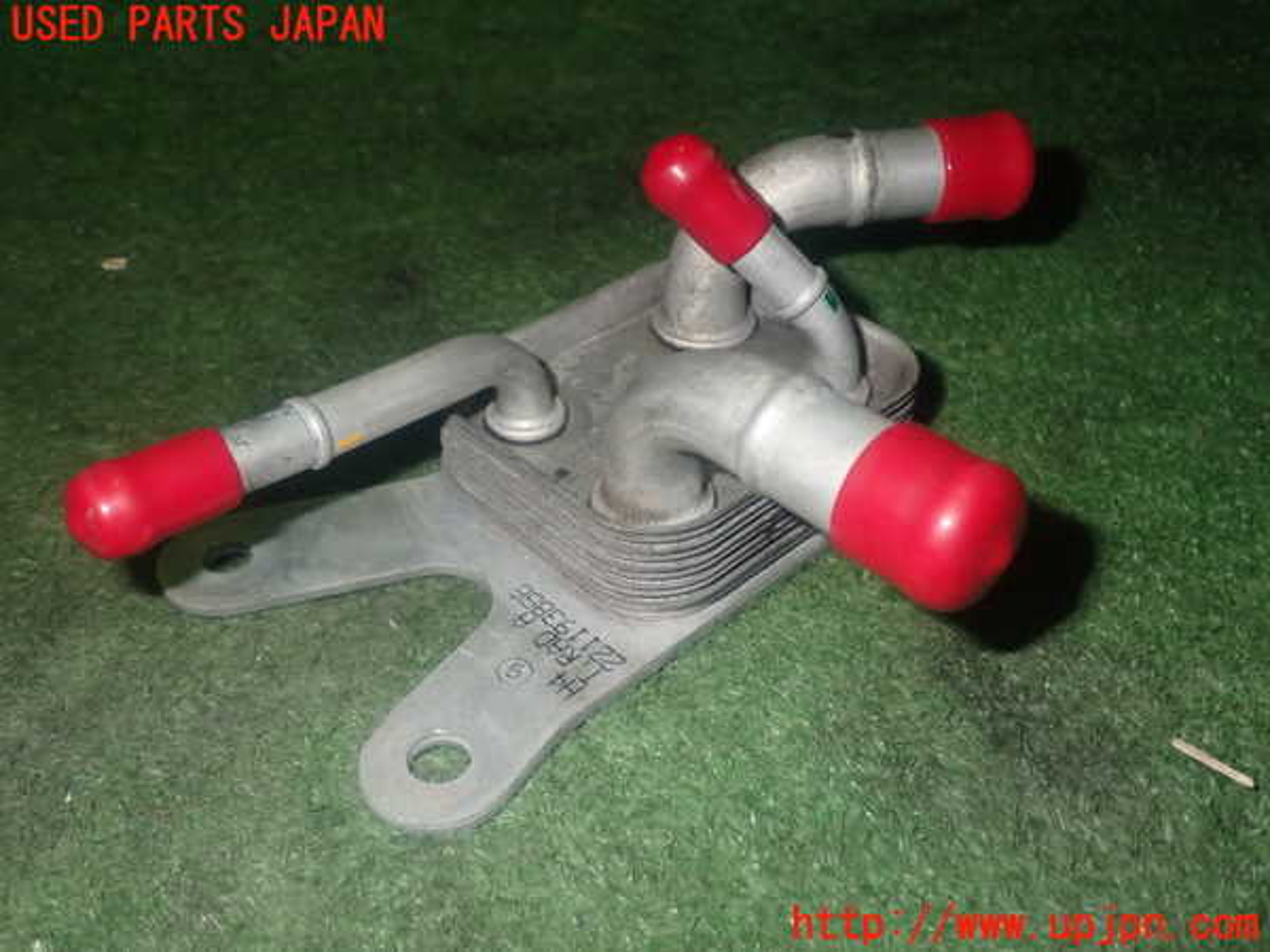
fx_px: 1321
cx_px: 635
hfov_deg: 51.4
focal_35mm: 36
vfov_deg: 39.7
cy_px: 476
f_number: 7.1
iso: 400
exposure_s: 1/40
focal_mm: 6.37
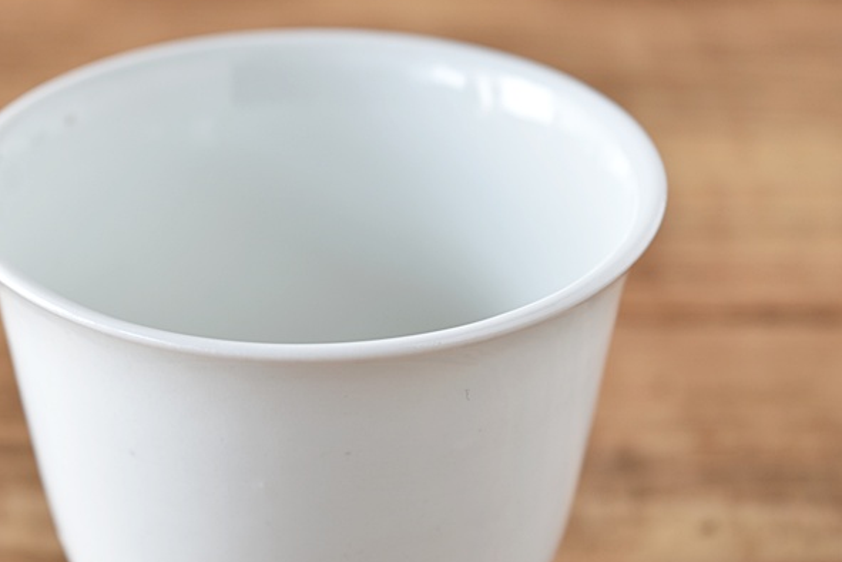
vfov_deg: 12.3
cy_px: 290
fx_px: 2612
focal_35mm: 112
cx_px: 296
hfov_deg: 18.3
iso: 200
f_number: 5.6
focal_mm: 55
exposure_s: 1/5
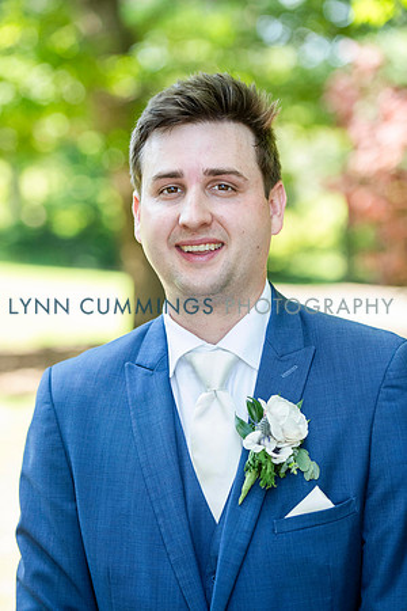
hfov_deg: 13.4
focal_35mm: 102
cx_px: 204
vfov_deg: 20.0
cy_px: 306
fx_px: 1730
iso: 1250
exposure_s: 1/1250
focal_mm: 102
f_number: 3.2
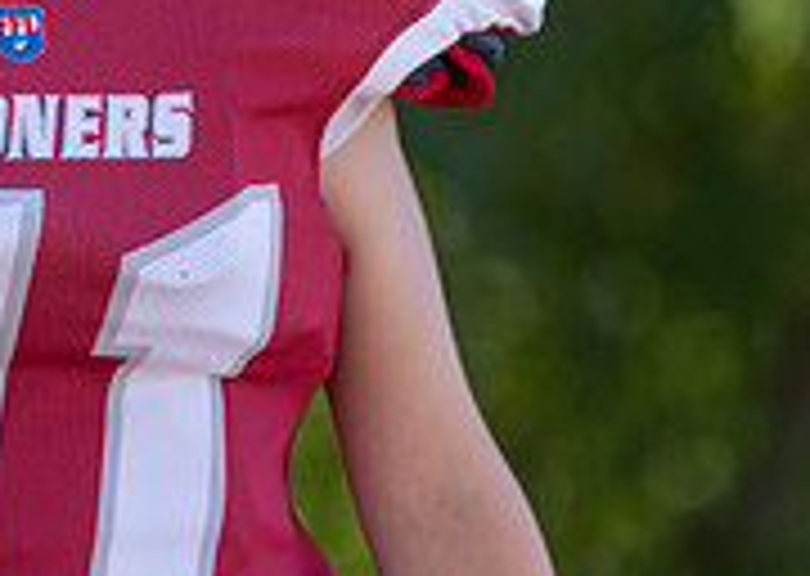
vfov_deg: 2.4
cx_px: 167
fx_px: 13874
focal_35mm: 604
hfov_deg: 3.3
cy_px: -50
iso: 80
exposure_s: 1/320
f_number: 2.8
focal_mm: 174
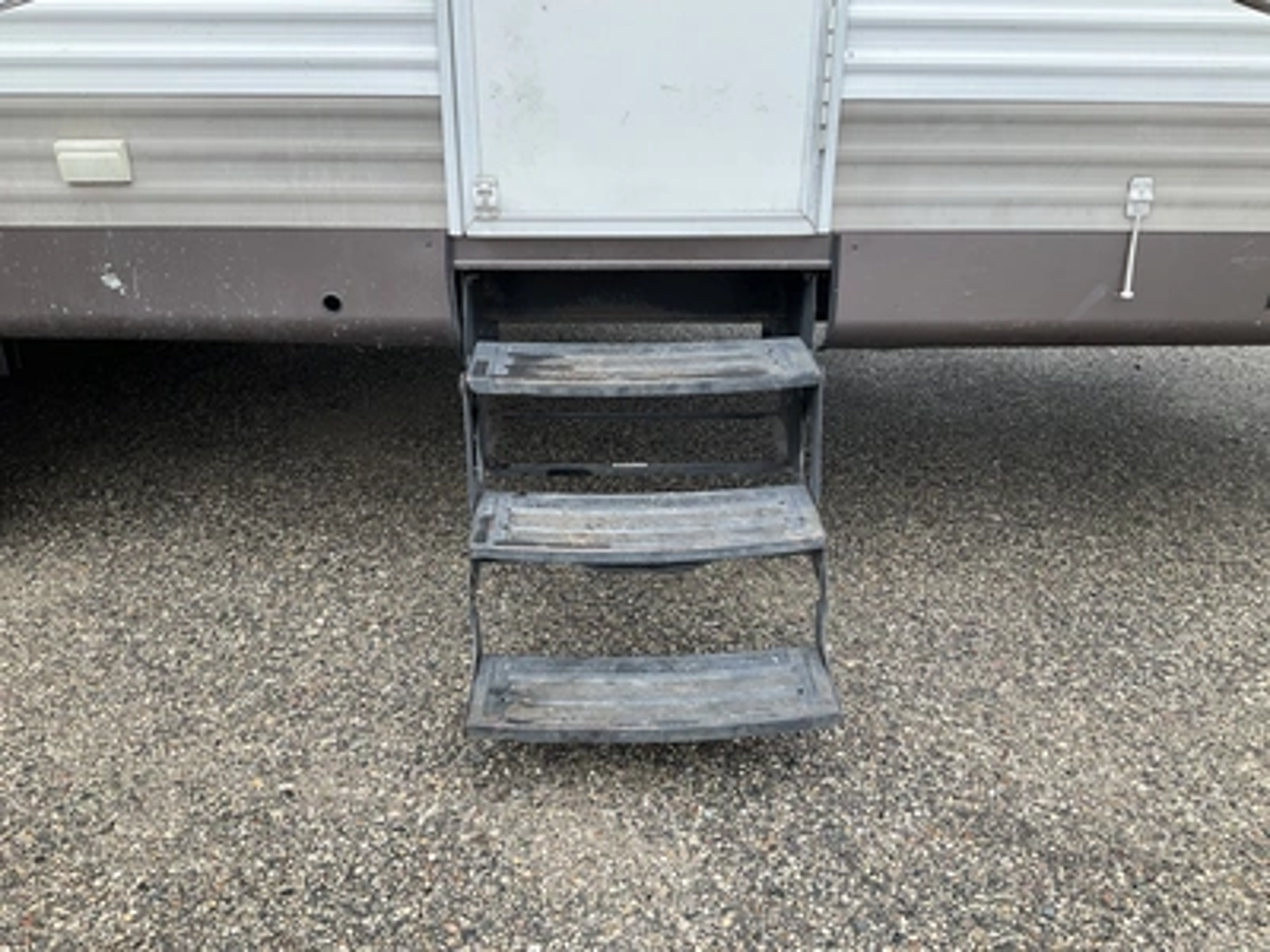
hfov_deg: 61.7
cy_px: 476
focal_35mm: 29
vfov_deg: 48.2
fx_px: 1064
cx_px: 635
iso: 20
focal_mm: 3
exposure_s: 1/165
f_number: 1.8
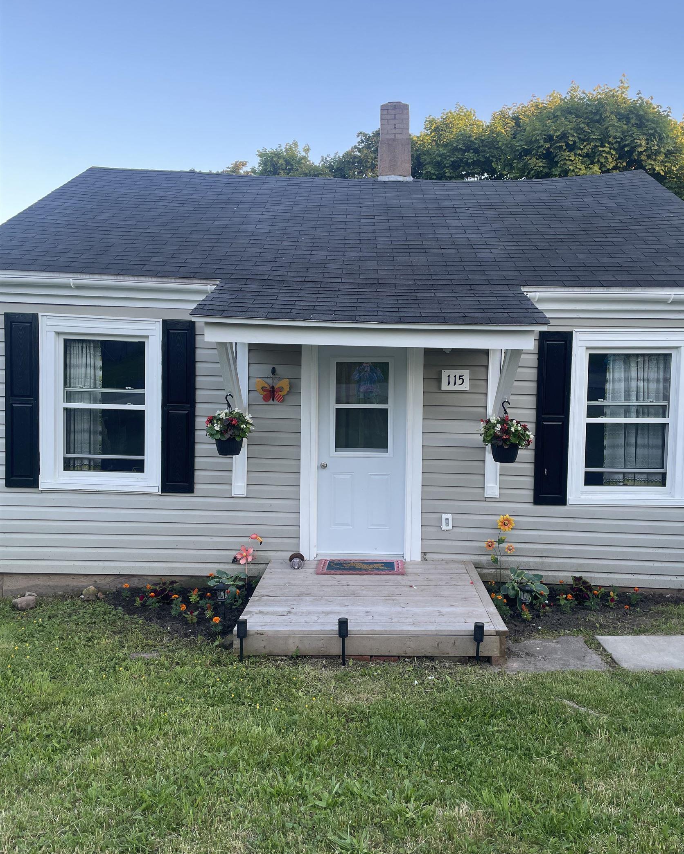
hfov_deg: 51.5
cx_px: 353
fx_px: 708
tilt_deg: -3.5
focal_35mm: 28
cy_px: 422
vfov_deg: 62.2
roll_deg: -1.1
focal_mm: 4.2
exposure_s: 1/138
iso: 32
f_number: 1.6
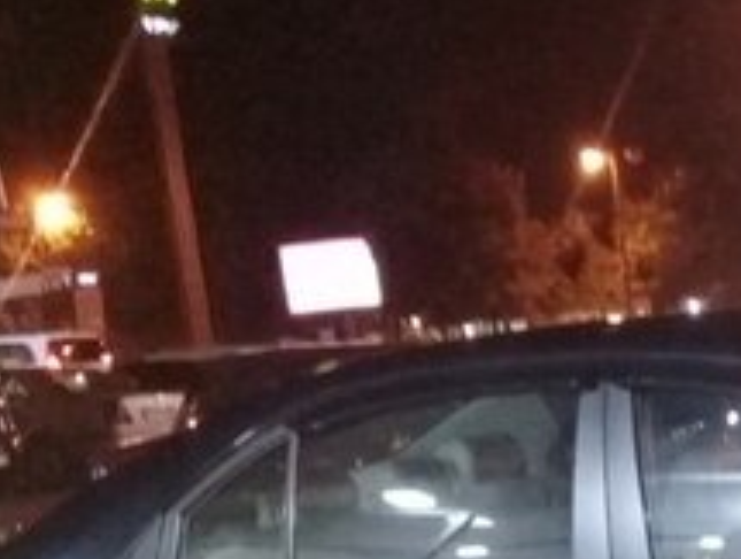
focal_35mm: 95
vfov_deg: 14.7
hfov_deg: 18.8
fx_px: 2037
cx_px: 1013
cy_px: 782
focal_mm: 3.3
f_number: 2.2
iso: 640
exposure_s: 1/17
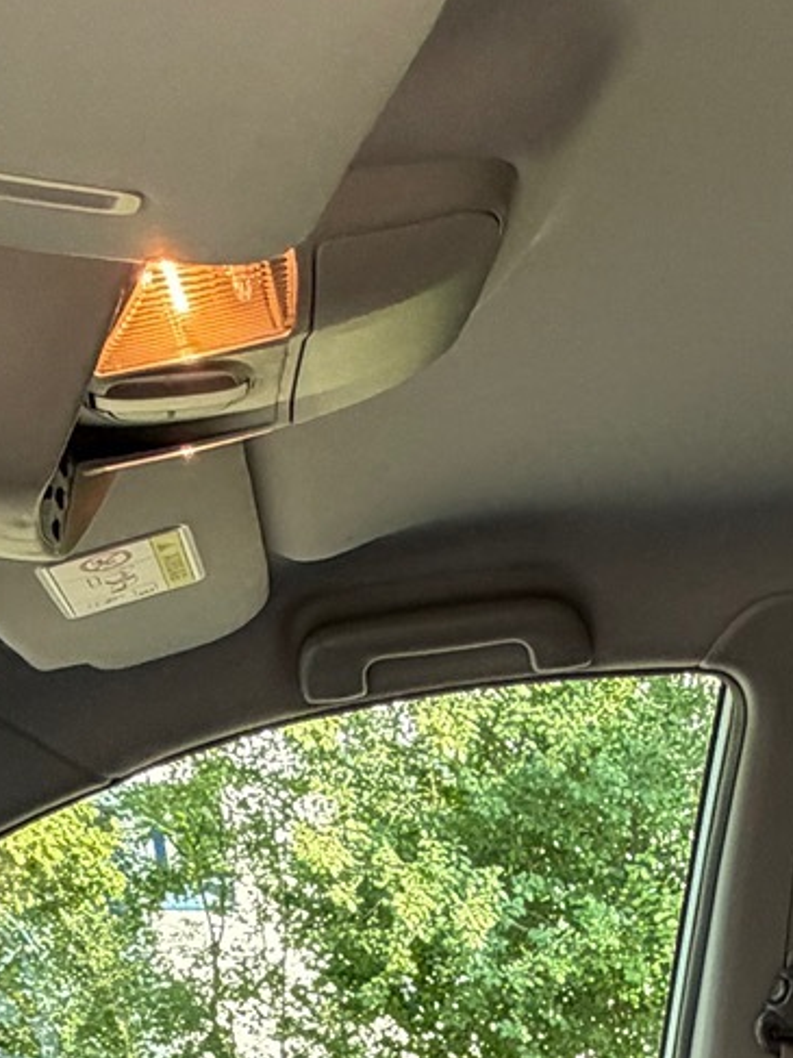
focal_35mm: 58
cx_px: 954
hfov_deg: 23.1
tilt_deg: -24.6
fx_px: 1772
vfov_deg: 22.1
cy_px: 1853
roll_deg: -0.2
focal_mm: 2.22
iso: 125
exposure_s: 1/121
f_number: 2.2
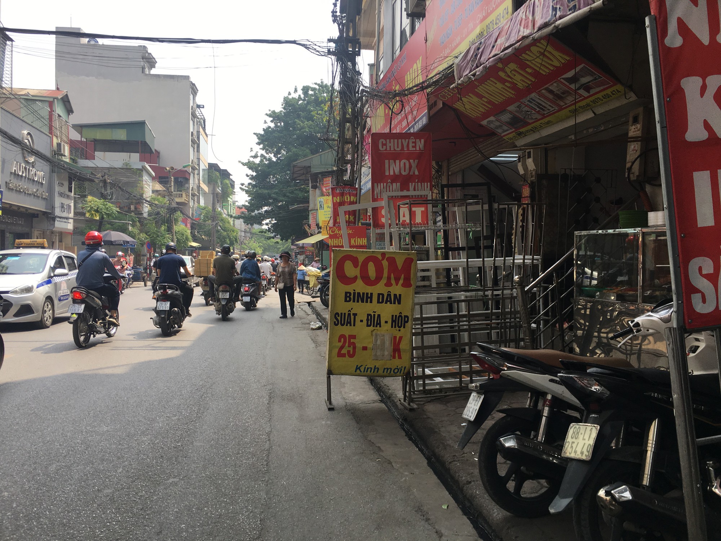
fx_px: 604
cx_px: 360
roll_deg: -0.5
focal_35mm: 29
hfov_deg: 61.7
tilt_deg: +0.7
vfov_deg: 48.2
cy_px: 270
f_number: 2.2
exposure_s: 1/761
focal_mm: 4.15
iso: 25
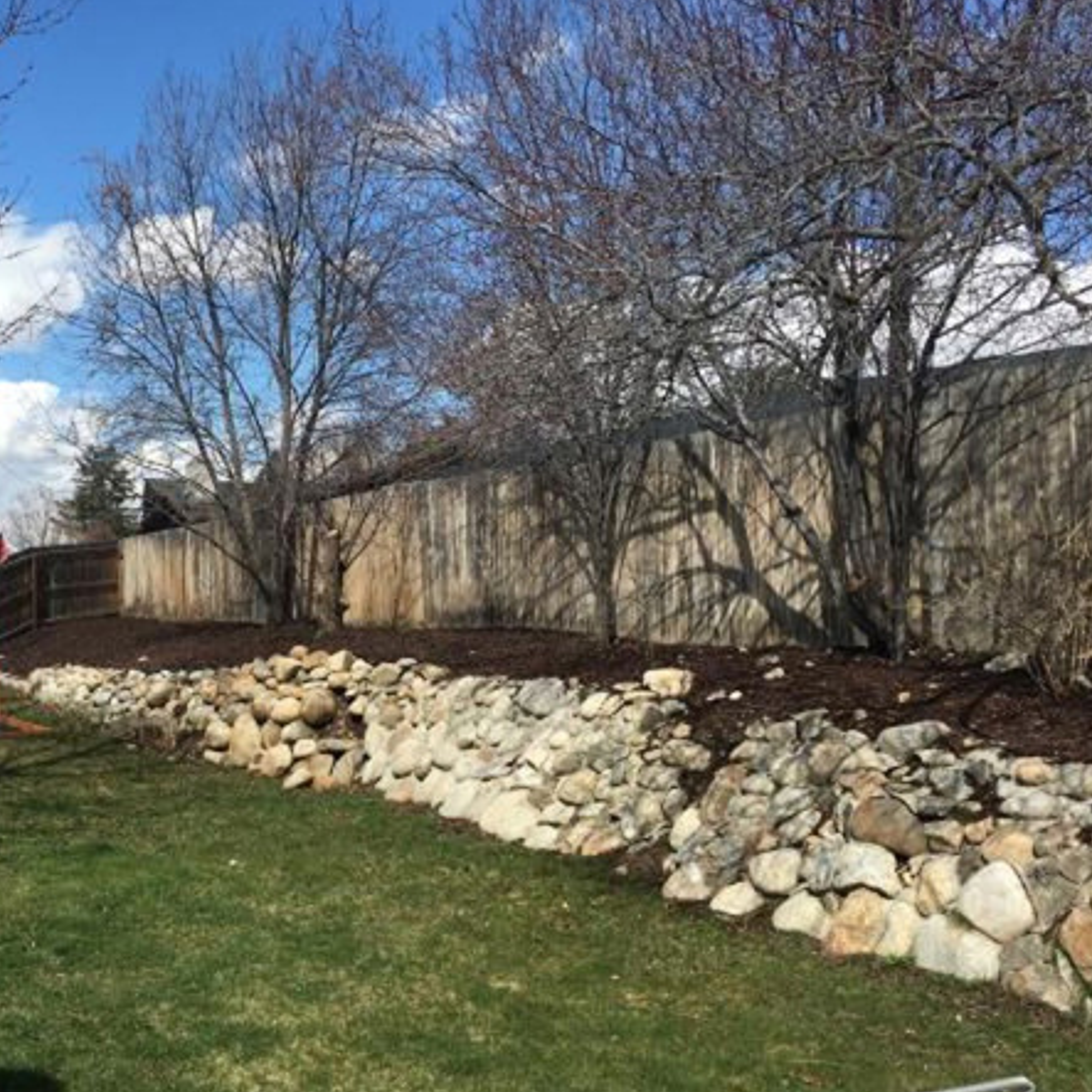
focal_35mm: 37
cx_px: 372
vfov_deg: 44.9
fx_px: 1321
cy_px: 540
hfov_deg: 44.3
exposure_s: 1/1304
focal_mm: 4.15
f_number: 2.2
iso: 25
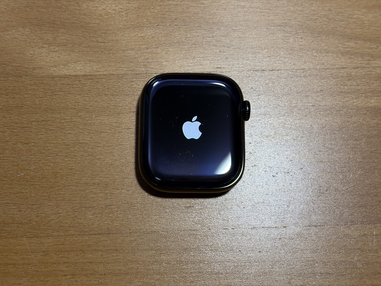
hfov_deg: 36.8
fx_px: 572
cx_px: 190
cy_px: 143
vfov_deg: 28.0
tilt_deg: -76.8
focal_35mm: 52
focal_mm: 5.96
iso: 125
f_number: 1.6
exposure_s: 1/60
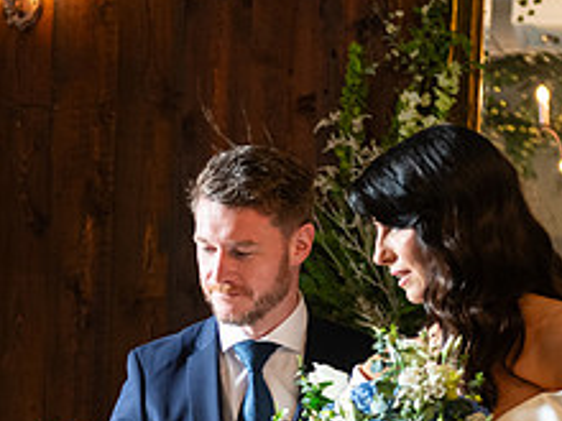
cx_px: 161
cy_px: 481
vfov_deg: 11.1
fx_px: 2143
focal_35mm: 132
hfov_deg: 14.9
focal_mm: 52
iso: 800
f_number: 3.5
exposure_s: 1/160
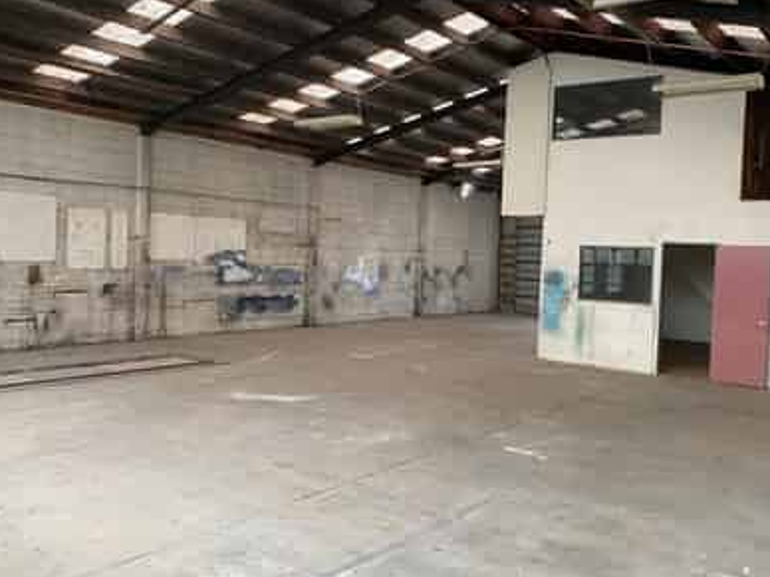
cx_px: 418
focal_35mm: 33
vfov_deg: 42.9
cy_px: 283
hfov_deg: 55.3
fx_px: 734
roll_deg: -2.3
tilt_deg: -2.1
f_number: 1.8
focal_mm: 4.25
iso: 250
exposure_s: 1/60
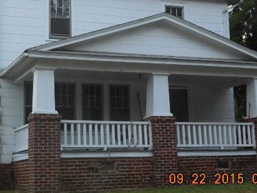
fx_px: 616
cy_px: 57
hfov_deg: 23.5
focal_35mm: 83
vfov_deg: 17.7
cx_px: 105
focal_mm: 9.4
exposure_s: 1/60
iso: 560
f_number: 4
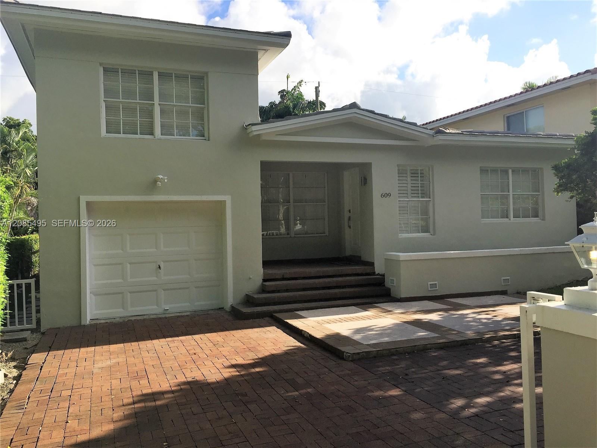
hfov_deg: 61.7
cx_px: 298
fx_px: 500
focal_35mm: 29
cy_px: 224
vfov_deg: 48.2
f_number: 2.2
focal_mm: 4.15
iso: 32
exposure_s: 1/1364
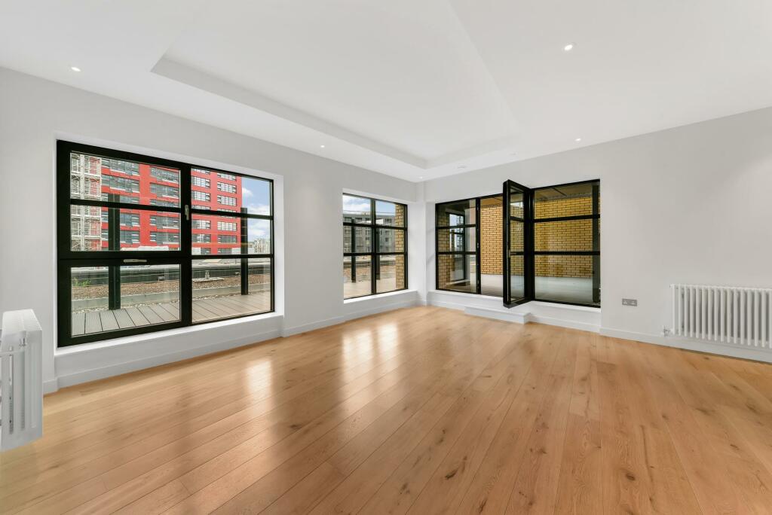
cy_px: 258
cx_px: 386
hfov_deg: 112.6
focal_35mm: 12
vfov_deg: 90.1
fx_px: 257
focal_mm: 12
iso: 200
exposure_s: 1/2
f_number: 16
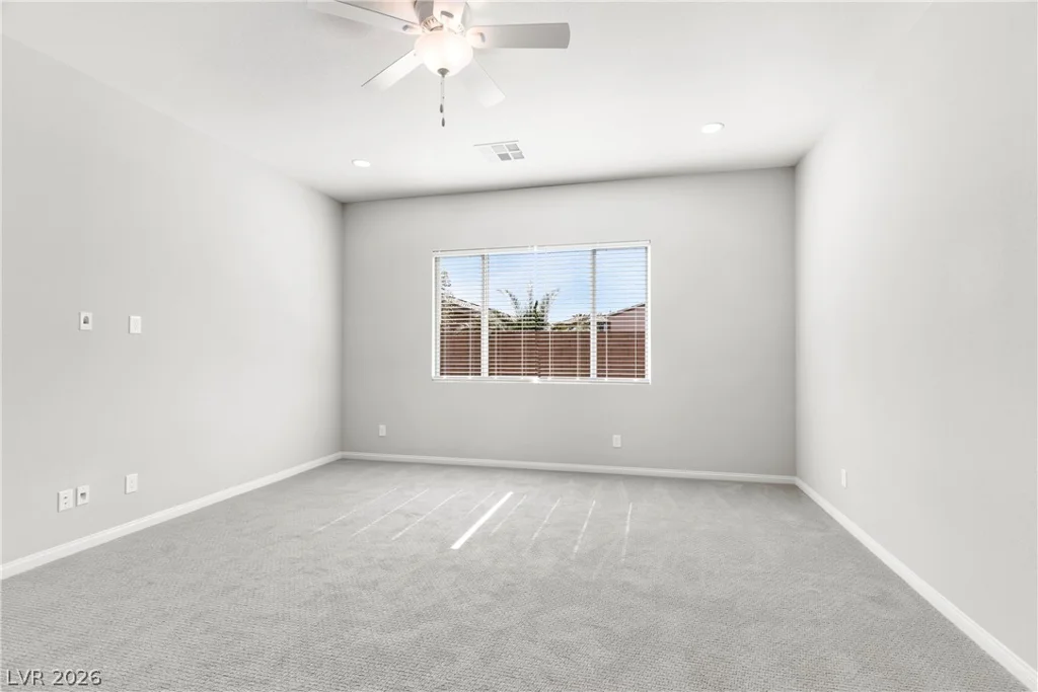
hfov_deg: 93.3
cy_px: 346
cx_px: 519
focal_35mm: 17
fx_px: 490
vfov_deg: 70.5
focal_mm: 17
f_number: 8
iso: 500
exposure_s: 1/80
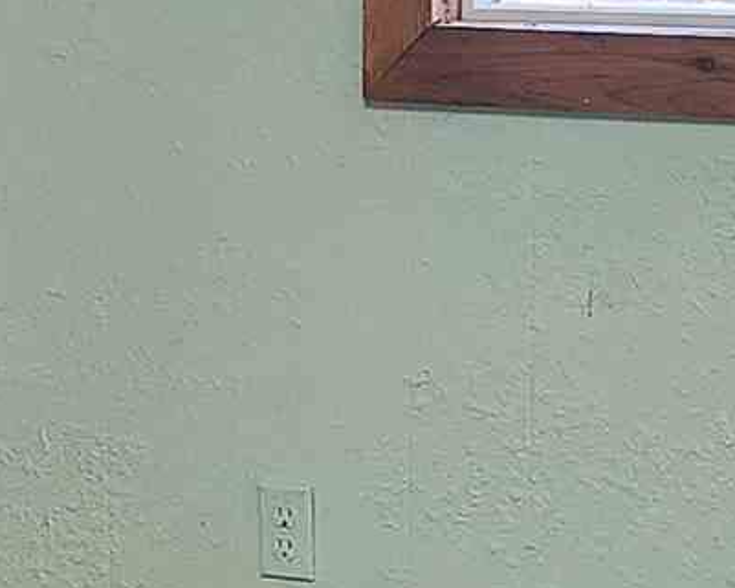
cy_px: 581
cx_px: -125
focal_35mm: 172
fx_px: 3742
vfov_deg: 8.9
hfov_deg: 11.0
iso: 250
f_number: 1.8
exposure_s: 1/120
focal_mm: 5.4
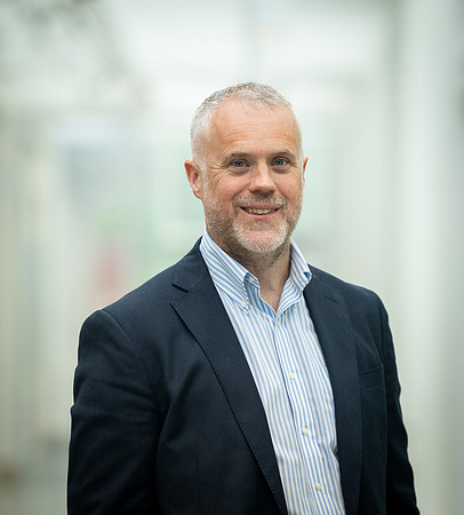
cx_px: 268
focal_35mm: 273
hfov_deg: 6.1
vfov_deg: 6.7
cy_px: 258
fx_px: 4372
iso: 1000
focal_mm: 200
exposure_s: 1/200
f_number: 3.5
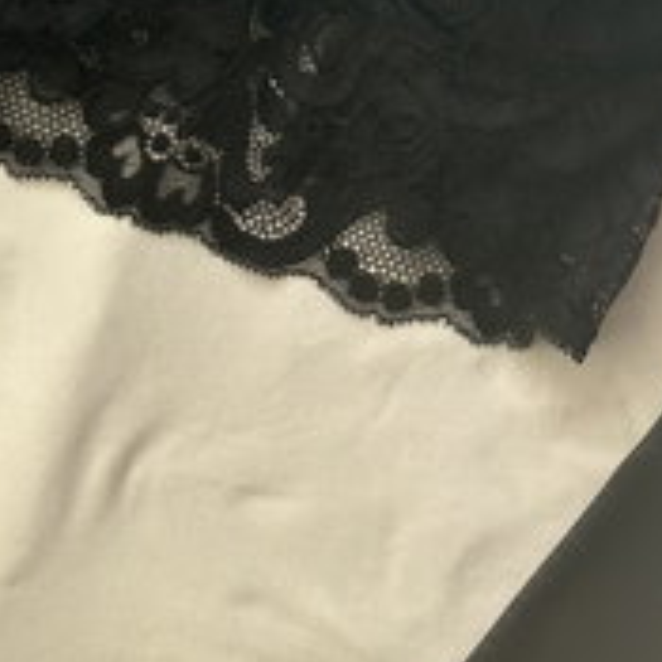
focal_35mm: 129
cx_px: 560
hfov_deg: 13.4
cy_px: -40
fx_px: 2791
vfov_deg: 13.3
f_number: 1.78
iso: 80
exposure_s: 1/489
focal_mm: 6.86
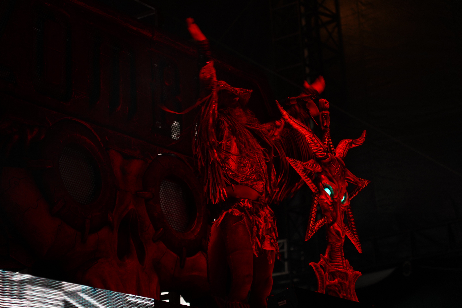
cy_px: 154
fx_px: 1347
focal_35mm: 105
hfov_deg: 19.5
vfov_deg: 13.0
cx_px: 231
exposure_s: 1/125
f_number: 4
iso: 320
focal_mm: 105
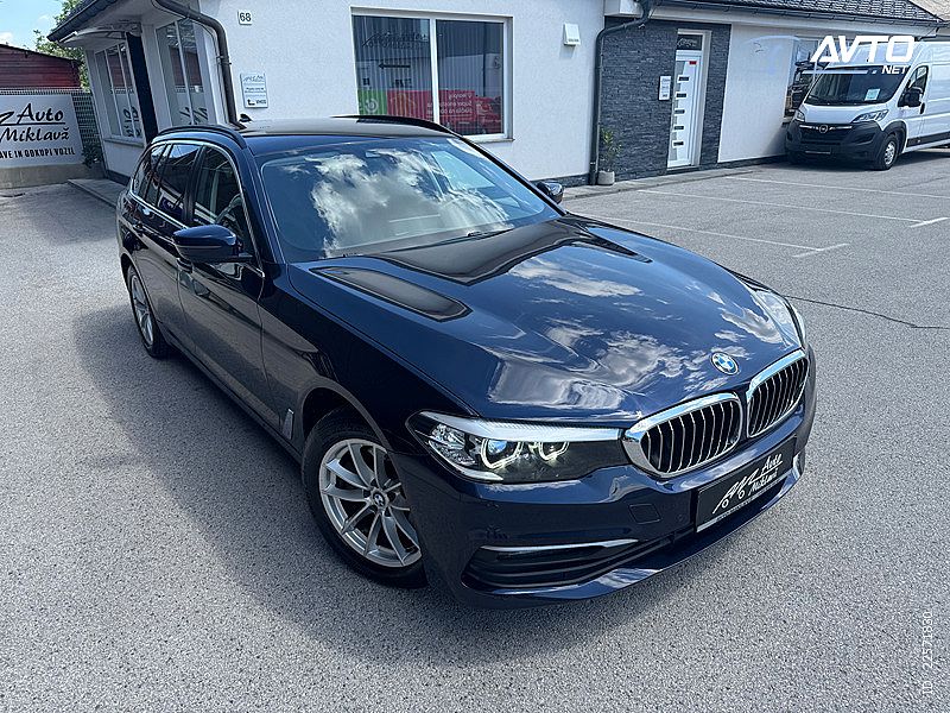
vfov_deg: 56.8
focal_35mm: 24
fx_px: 659
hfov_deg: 71.6
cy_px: 356
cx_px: 475
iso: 80
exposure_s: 1/1488
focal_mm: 6.76
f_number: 1.78
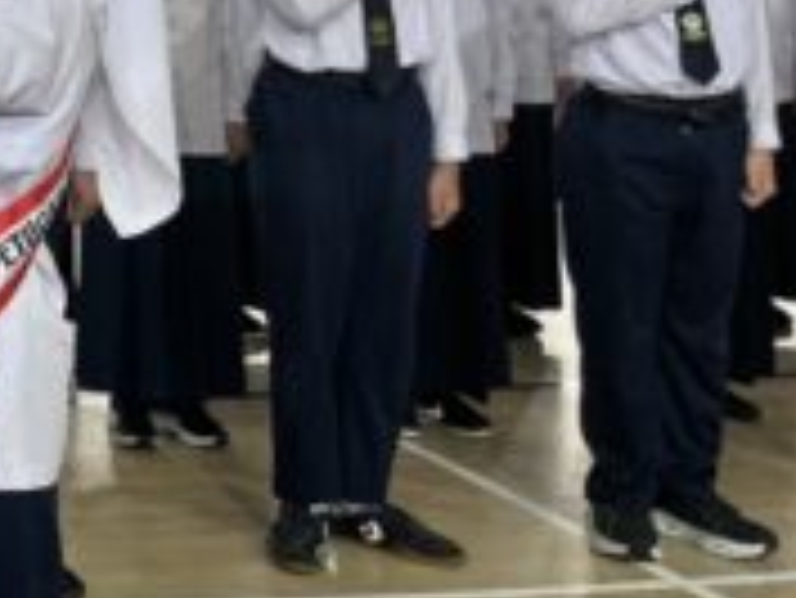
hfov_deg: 18.7
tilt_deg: -0.7
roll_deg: +0.6
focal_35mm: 88
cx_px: -508
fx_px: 2025
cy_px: -144
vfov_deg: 16.1
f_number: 1.6
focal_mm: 5.1
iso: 125
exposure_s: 1/121
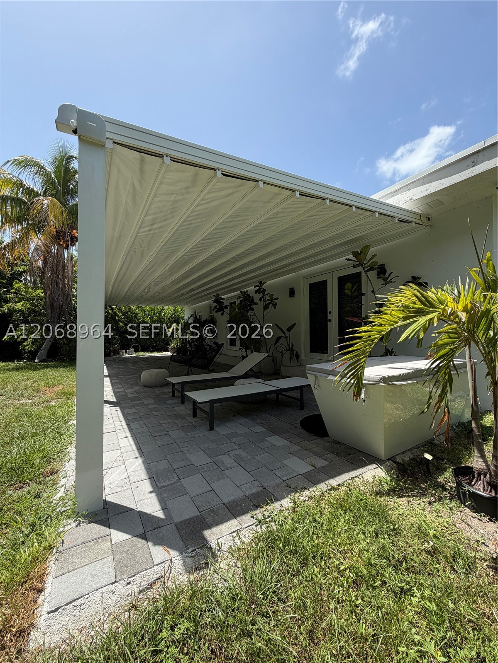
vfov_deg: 102.1
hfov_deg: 85.7
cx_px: 249
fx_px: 269
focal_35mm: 14
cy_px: 332
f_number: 2.2
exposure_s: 1/770
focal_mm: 2.22
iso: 32
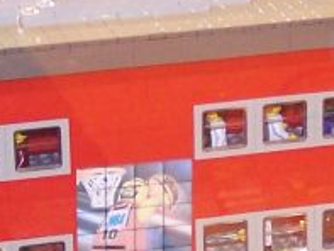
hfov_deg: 7.9
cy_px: 220
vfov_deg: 6.0
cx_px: 300
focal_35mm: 249
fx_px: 2404
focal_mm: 8
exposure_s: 1/8
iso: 140
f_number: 3
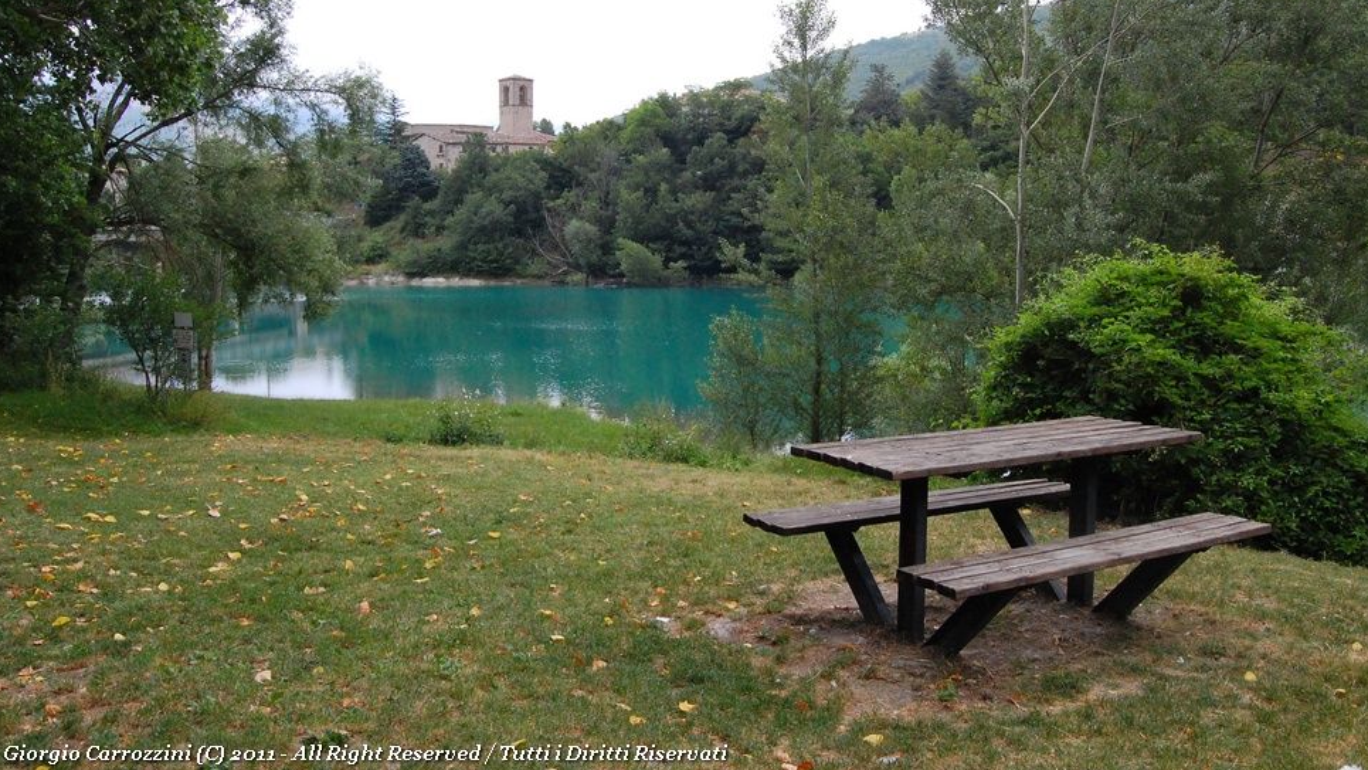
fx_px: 1270
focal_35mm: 35
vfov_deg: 33.6
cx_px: 685
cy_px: 311
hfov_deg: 56.6
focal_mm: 22
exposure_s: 1/125
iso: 1600
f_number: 14
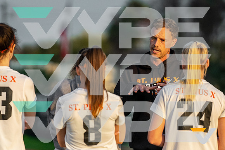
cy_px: 81
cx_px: 147
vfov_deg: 2.4
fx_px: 3546
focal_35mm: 567
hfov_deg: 3.6
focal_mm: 200
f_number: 2.8
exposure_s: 1/3200
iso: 640
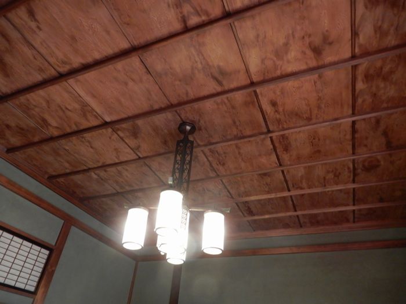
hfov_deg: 71.6
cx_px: 203
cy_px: 152
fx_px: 281
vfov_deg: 56.8
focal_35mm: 24
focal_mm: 4.3
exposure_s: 1/15
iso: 400
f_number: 3.4
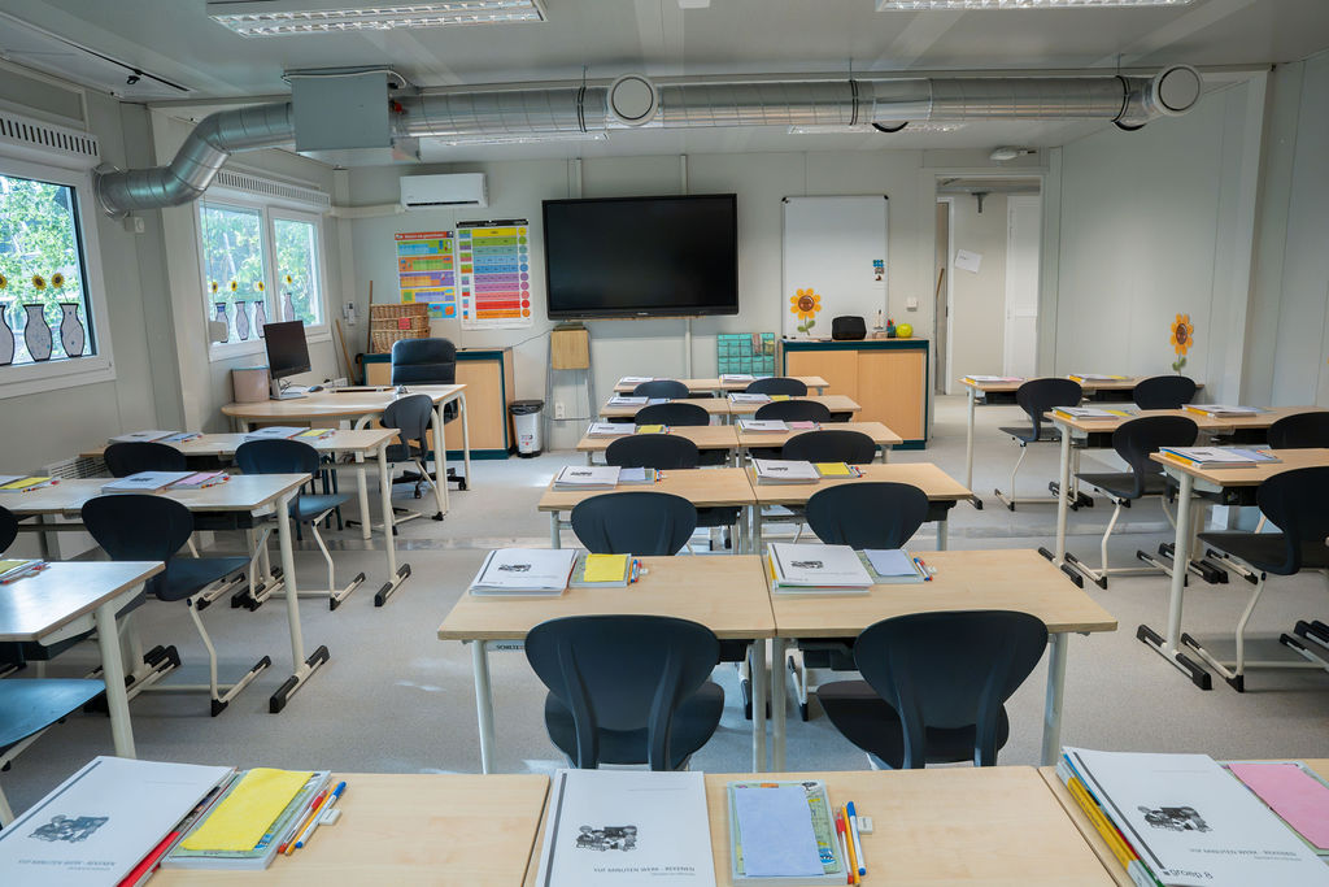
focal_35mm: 24
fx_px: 886
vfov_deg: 53.1
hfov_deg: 73.7
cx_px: 664
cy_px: 444
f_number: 10
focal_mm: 24
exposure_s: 1/80
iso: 1000
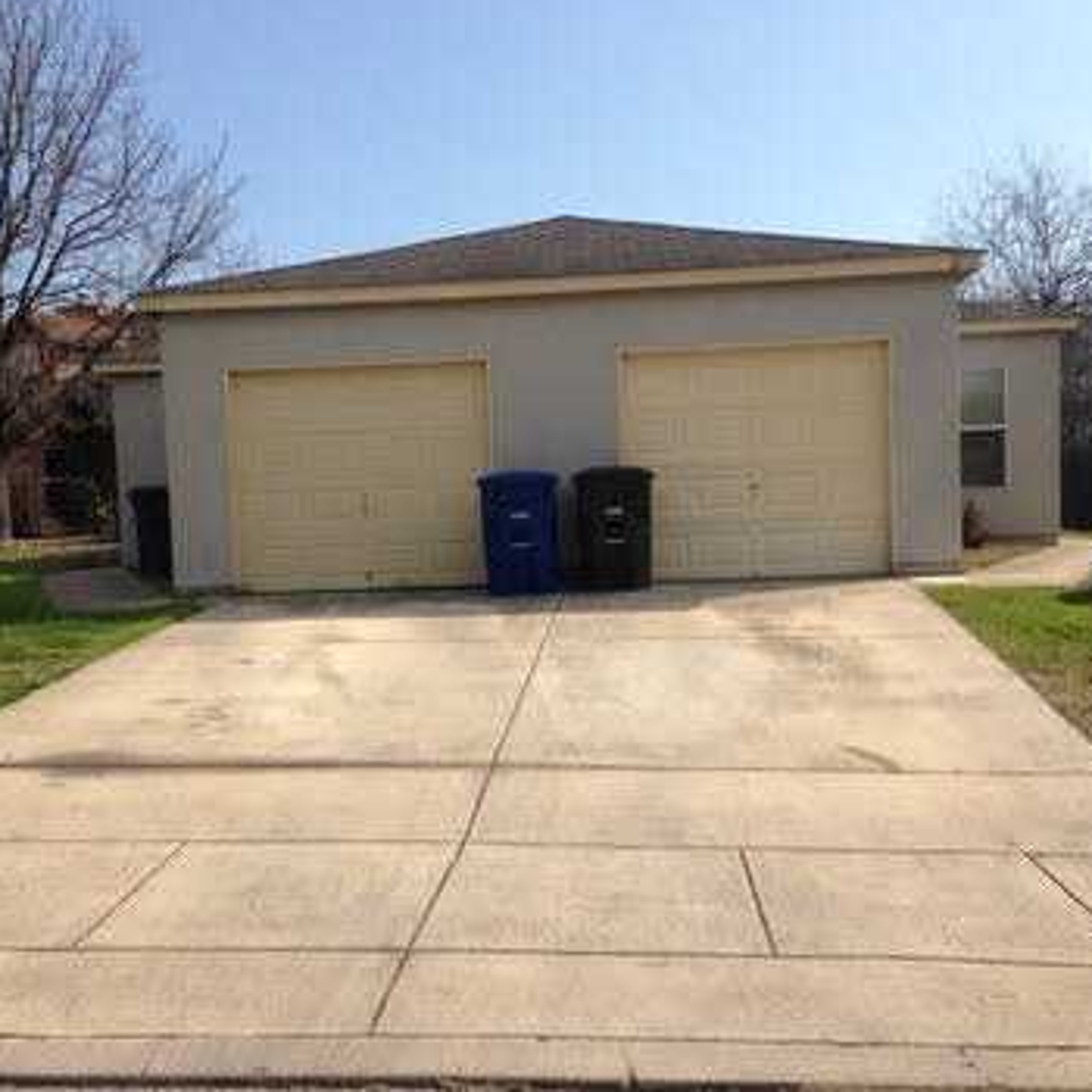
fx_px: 1428
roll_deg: +0.8
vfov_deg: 41.9
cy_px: 568
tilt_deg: -3.8
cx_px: 552
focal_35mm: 40
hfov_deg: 41.9
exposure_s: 1/2358
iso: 50
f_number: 2.4
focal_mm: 4.12
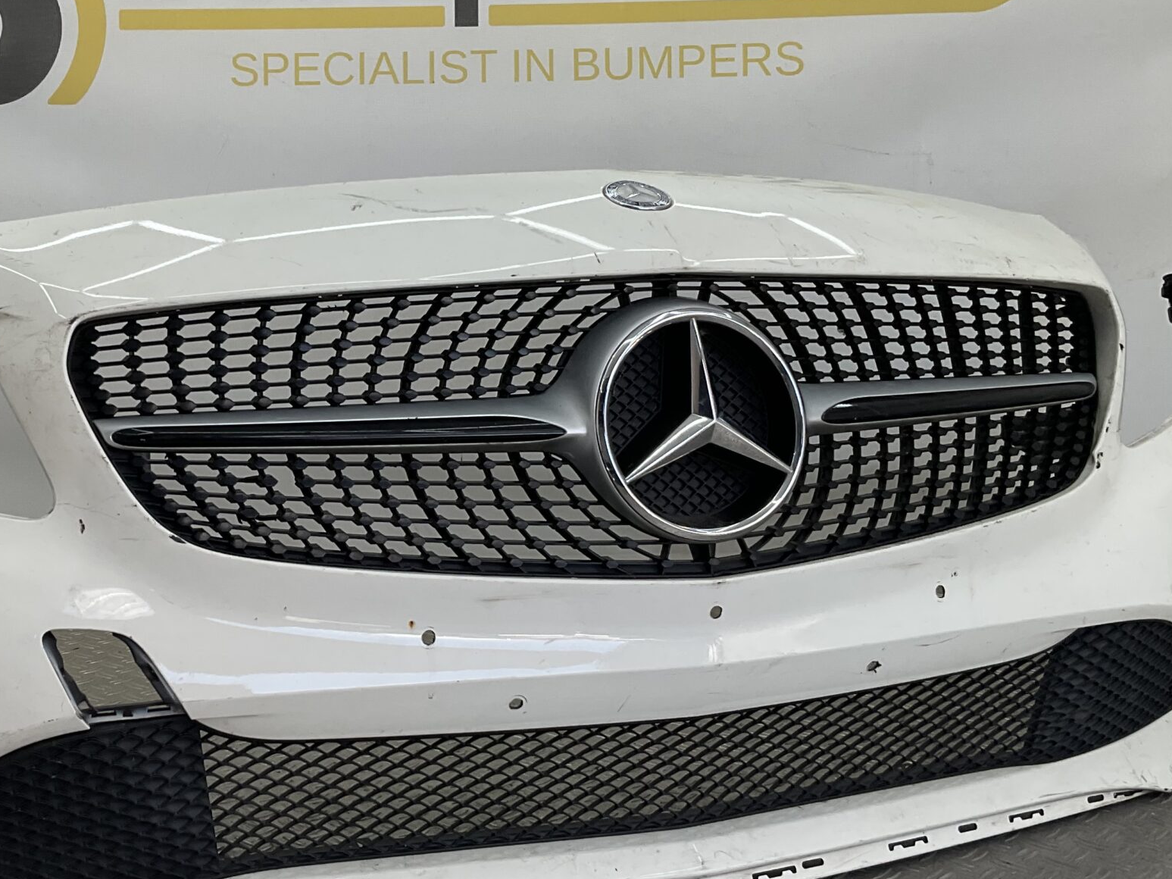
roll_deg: +0.1
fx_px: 1625
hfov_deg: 39.1
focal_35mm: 48
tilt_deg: -8.7
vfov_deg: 30.3
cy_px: 444
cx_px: 380
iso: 16
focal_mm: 3
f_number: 1.8
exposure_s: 1/211
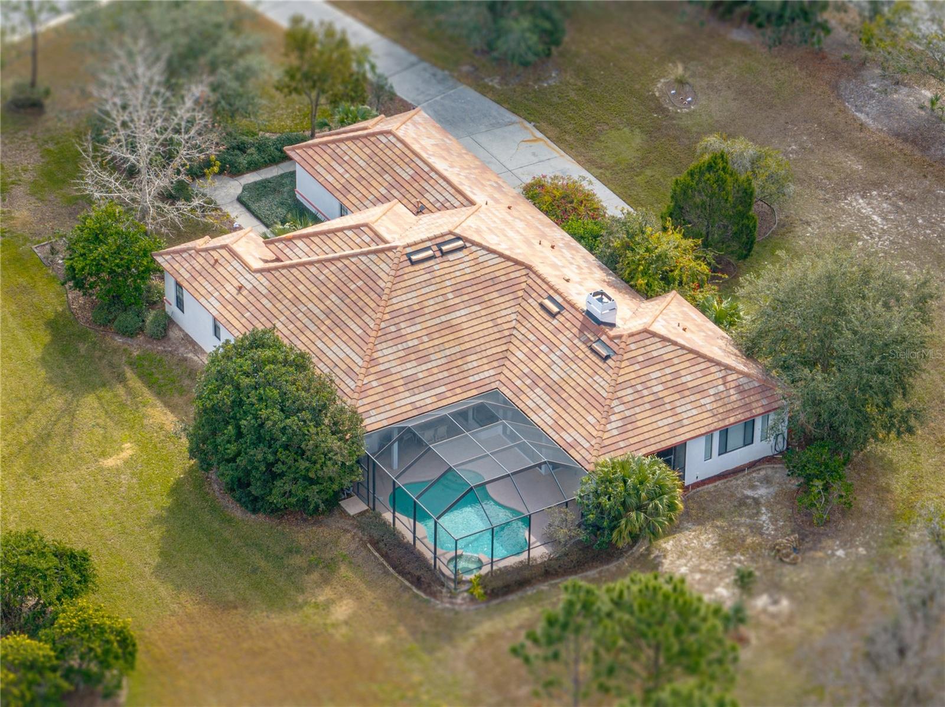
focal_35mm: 161
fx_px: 4391
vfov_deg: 9.2
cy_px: 354
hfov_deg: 12.3
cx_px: 472
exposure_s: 1/120
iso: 100
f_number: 4.4
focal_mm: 29.85
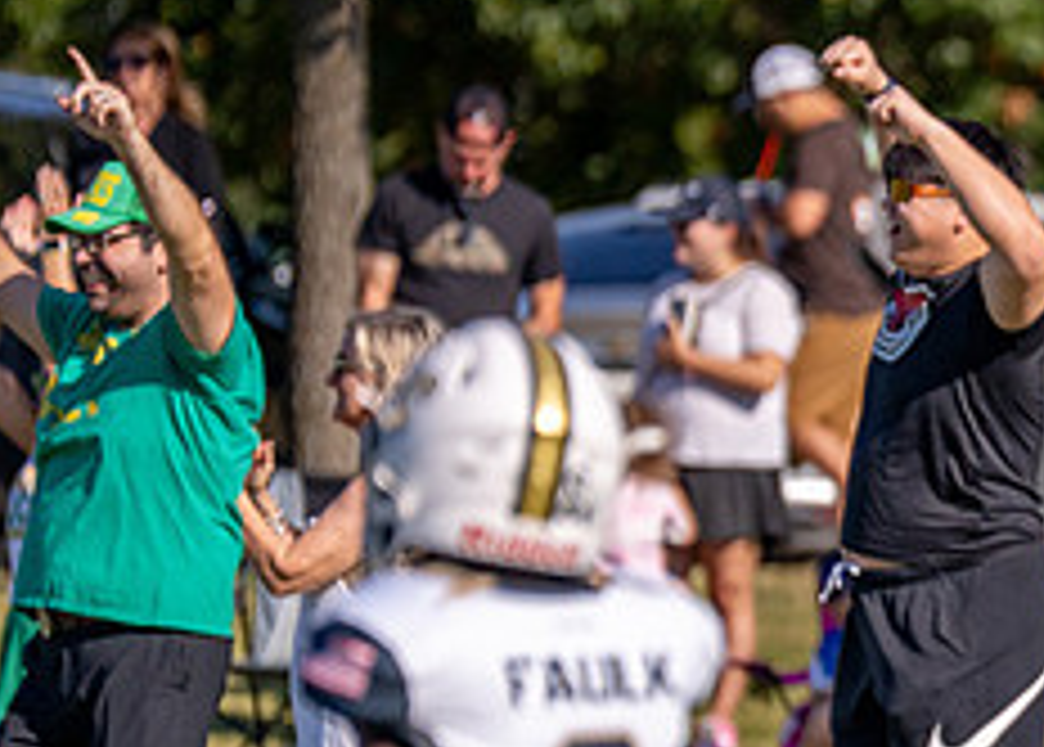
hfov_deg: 3.1
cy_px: 534
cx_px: 1383
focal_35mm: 646
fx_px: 19165
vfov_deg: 2.2
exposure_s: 1/8000
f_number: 2.8
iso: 250
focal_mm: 200
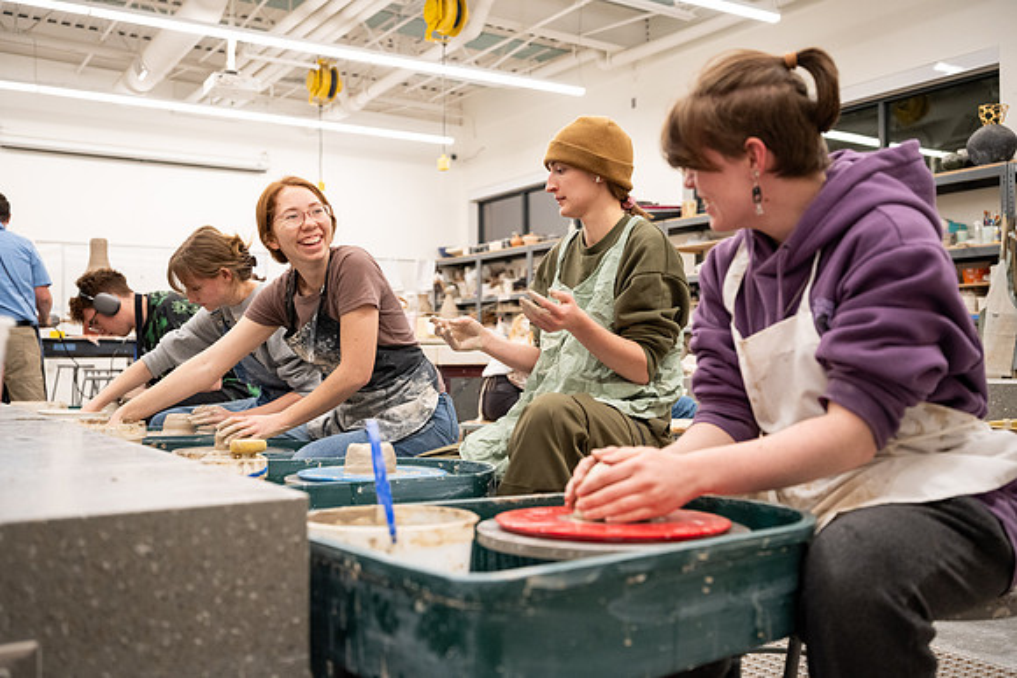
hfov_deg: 54.4
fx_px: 989
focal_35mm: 35
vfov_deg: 37.9
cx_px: 508
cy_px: 339
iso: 1600
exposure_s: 1/320
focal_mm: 35
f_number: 3.2
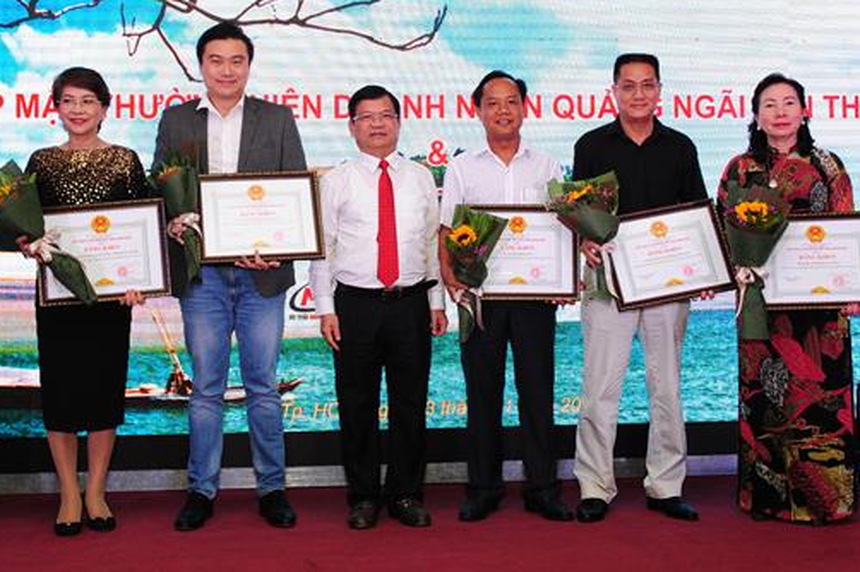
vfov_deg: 26.4
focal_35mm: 51
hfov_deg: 38.9
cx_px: 399
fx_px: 1217
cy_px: 219
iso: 800
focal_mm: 32
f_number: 6.3
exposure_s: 1/200
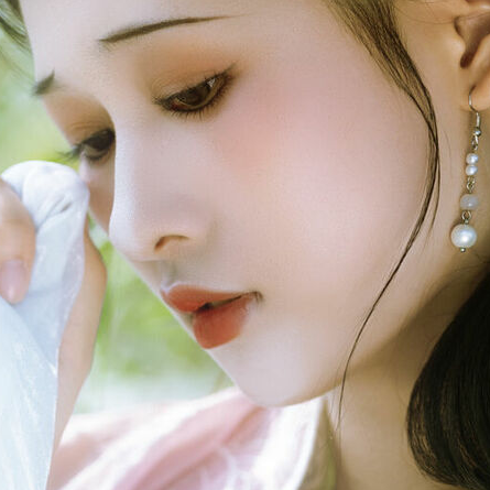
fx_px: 6262
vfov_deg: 4.5
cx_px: 298
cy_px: 470
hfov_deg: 4.5
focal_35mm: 391
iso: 200
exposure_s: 1/1600
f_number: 2.8
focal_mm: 130
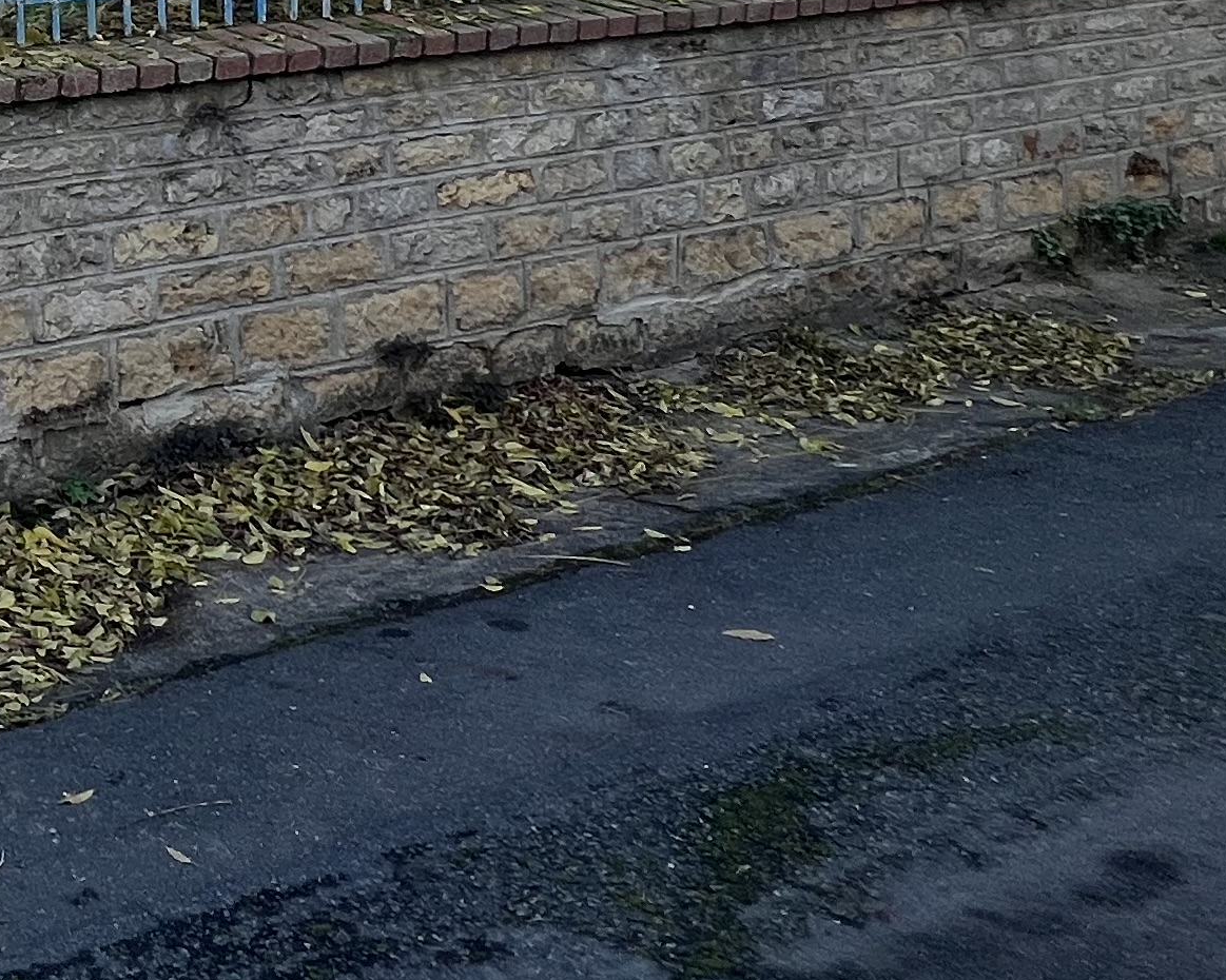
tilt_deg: +0.5
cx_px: -412
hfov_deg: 31.3
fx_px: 1596
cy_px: -220
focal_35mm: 44
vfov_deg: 29.1
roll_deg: +1.0
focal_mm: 1.57
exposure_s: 1/272
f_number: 1.8
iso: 32
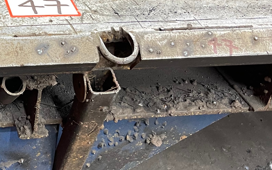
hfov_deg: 27.1
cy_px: 16
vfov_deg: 18.3
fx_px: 519
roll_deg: -4.4
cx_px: -22
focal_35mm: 70
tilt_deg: -32.5
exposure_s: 1/50
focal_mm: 5.1
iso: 250
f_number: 1.6
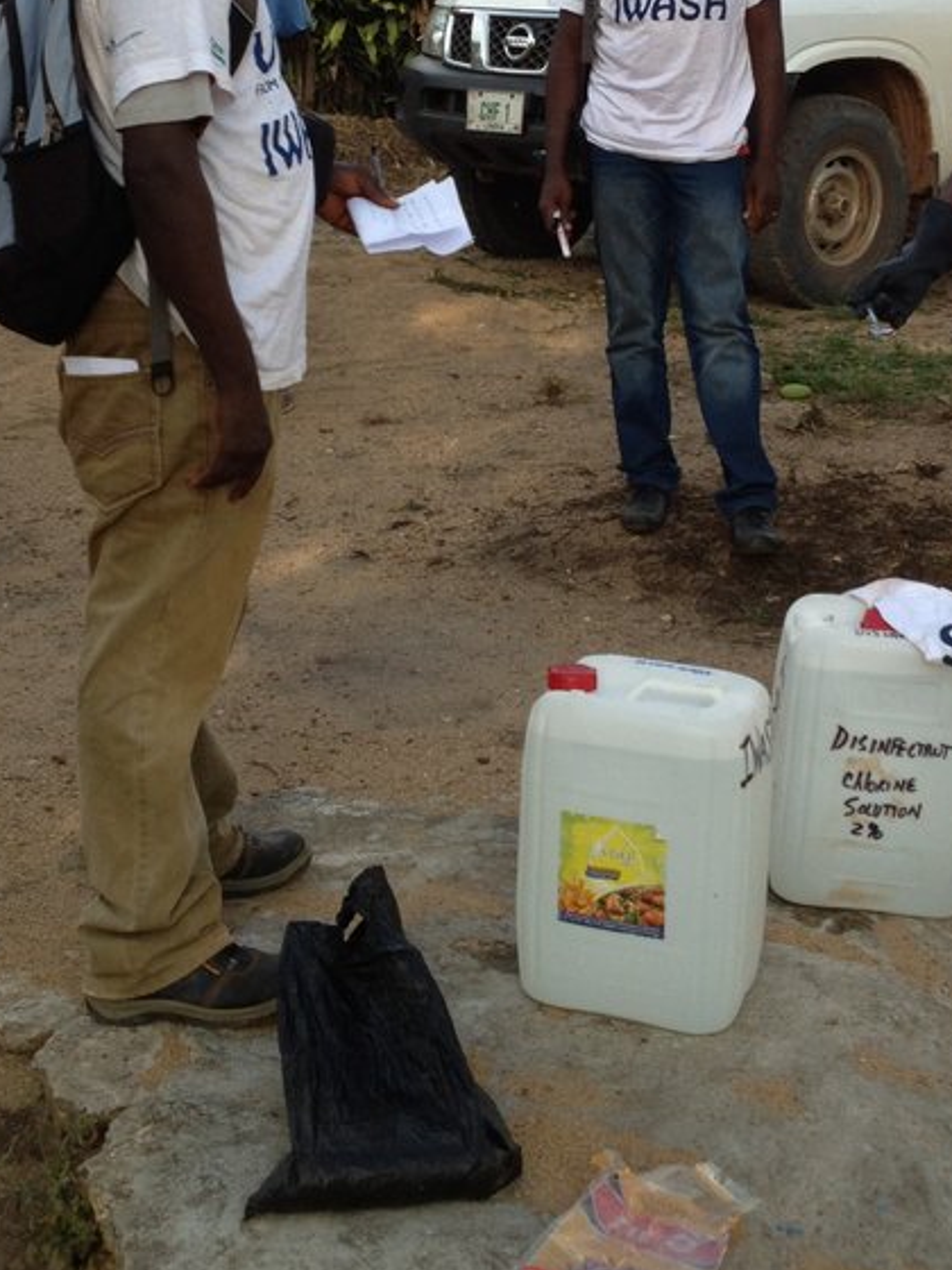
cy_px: 308
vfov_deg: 29.8
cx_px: 478
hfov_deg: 22.9
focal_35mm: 64
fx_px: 2347
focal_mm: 4.28
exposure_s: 1/657
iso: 64
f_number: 2.4
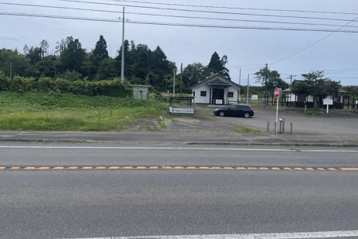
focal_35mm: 28
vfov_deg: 46.4
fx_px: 278
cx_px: 177
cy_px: 118
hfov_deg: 65.5
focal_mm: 4.2
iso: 32
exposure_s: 1/888
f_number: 1.6
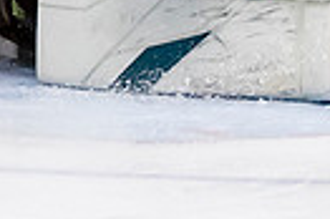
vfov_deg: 1.8
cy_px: -41
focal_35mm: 755
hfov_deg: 2.7
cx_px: -146
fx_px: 6912
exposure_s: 1/640
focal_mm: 82
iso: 2000
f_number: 3.2
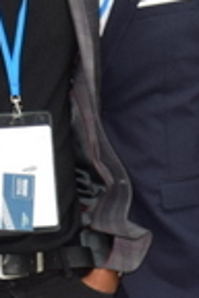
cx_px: 750
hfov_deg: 3.3
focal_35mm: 407
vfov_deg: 5.1
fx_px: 3374
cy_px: 276
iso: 800
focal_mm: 38
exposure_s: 1/100
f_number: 5
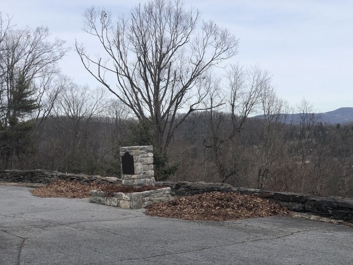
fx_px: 530
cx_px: 176
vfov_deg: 28.0
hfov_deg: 36.8
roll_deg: +4.3
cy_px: 132
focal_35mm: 52
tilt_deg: +0.3
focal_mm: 6
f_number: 2.4
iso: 16
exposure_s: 1/1033
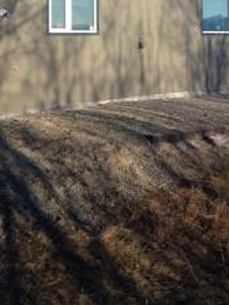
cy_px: 1
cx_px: 85
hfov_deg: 21.0
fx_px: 617
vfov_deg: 26.3
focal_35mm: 70
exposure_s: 1/587
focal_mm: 4.28
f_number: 2.4
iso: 50
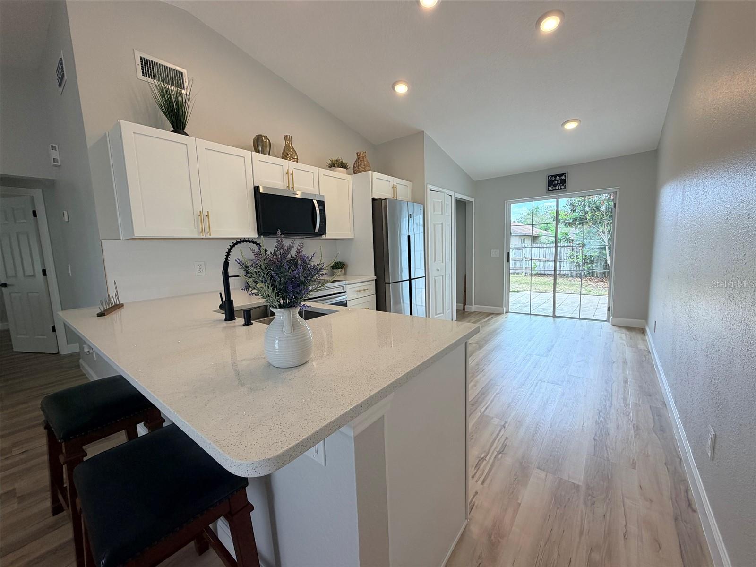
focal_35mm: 14
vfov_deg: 85.7
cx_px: 378
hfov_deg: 102.1
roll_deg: +1.4
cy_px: 284
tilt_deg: -7.8
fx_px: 306
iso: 80
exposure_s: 1/120
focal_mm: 2.22
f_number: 2.2
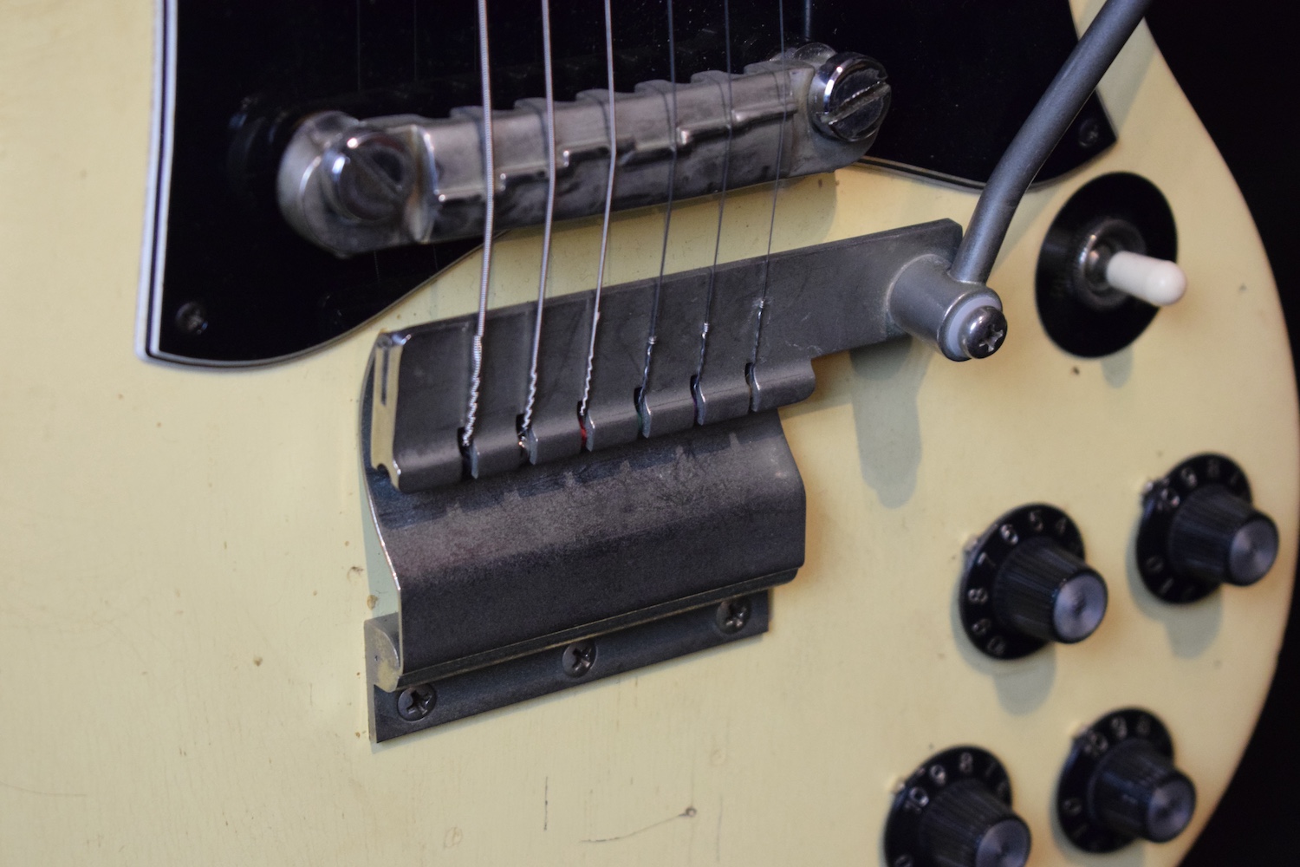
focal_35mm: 82
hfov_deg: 24.6
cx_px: 650
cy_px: 434
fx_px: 2979
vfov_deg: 16.6
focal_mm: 55
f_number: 5.6
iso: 3200
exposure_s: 1/60
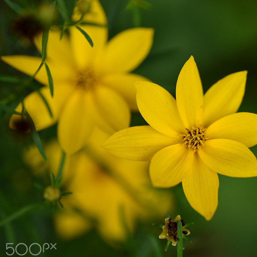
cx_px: 207
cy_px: 139
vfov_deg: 13.4
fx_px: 1092
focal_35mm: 130
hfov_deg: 13.4
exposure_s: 1/1500
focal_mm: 90
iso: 200
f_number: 3.8
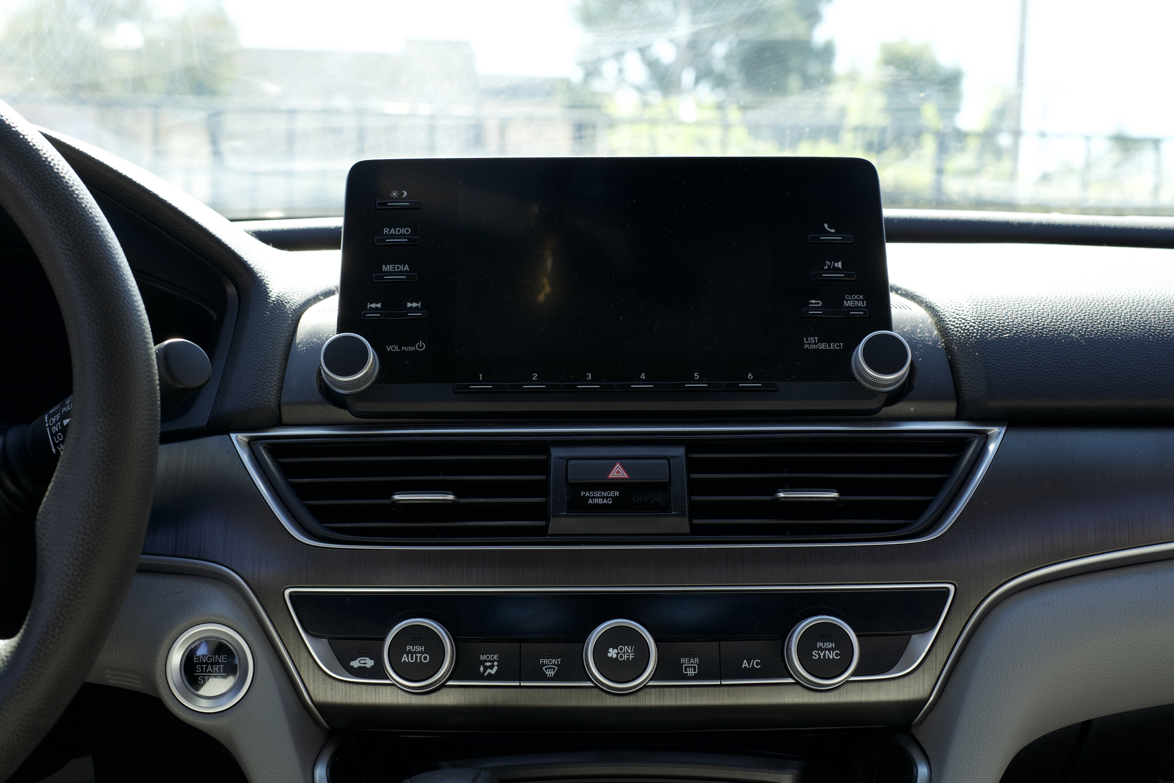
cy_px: 392
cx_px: 587
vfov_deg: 27.0
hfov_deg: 39.6
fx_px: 1630
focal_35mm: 50
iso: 400
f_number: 7.1
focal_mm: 50
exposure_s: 1/125
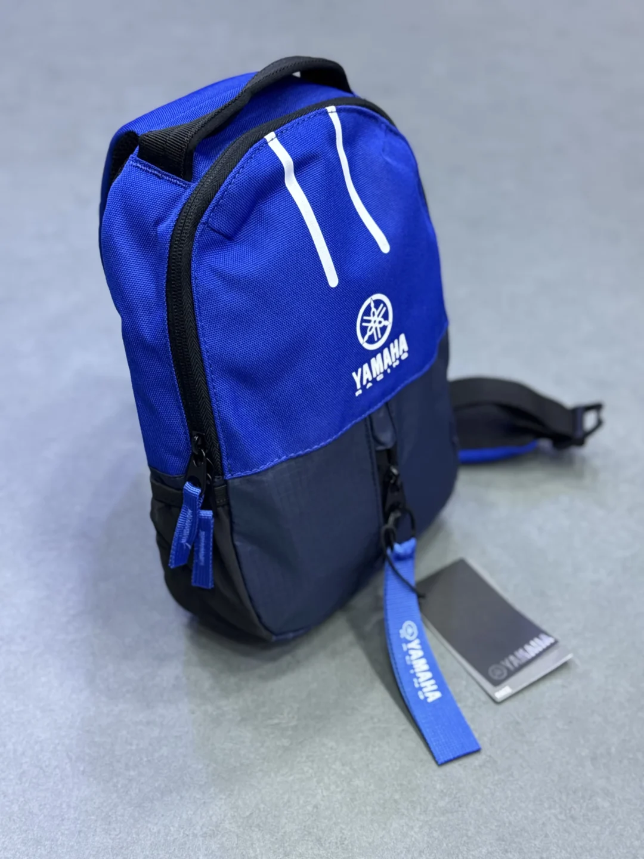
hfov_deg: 30.3
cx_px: 322
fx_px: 1191
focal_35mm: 48
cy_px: 430
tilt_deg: -42.4
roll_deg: -4.4
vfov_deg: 39.7
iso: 100
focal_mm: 6.76
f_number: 1.78
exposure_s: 1/50
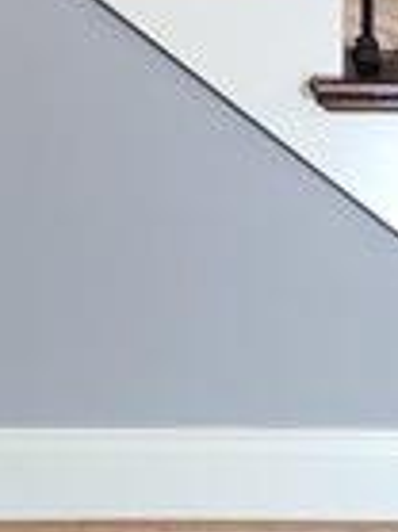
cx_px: -344
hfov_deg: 8.5
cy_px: -664
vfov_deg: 10.5
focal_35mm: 166
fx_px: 2549
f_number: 1.8
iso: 125
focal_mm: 6.7
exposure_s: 1/17.2
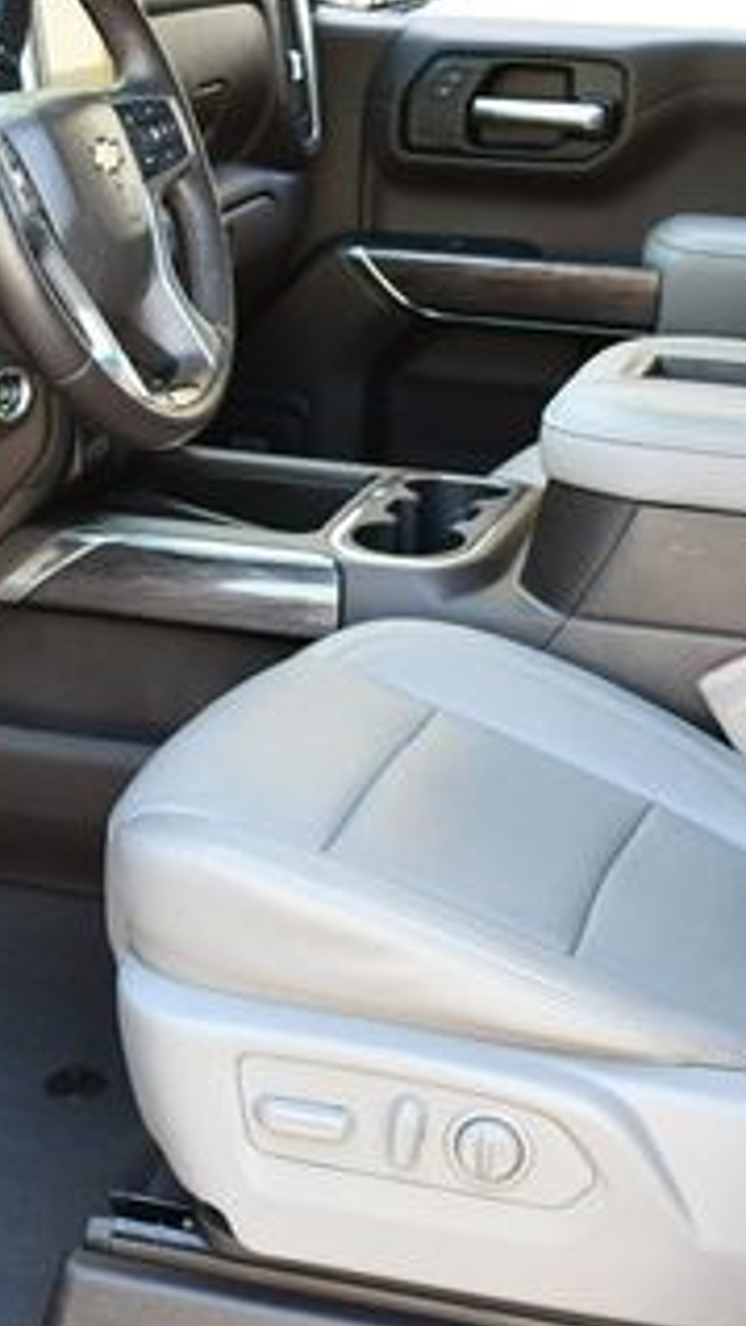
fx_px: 2671
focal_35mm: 76
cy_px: 642
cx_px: 208
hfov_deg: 15.8
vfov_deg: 27.9
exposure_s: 1/200
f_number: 3.5
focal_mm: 18
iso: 800
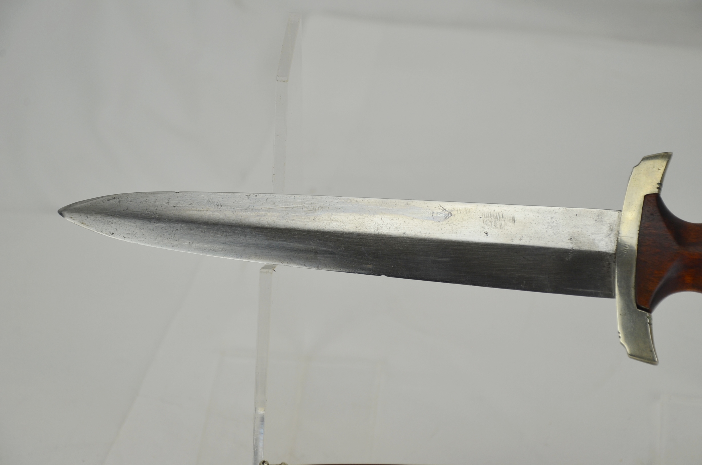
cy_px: 232
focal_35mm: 93
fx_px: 1810
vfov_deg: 14.6
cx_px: 351
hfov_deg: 22.0
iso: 450
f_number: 5
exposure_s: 1/250
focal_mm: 62
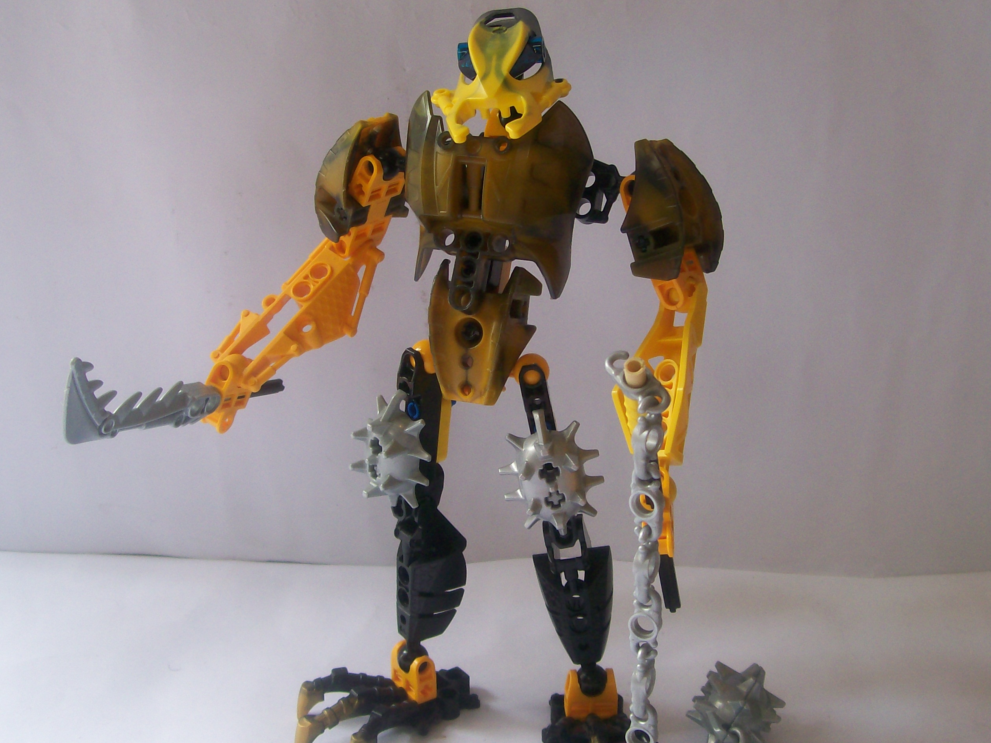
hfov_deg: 42.9
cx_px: 492
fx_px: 1260
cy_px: 352
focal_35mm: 44
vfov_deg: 32.9
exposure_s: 1/62.3
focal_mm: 6
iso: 80
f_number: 2.7
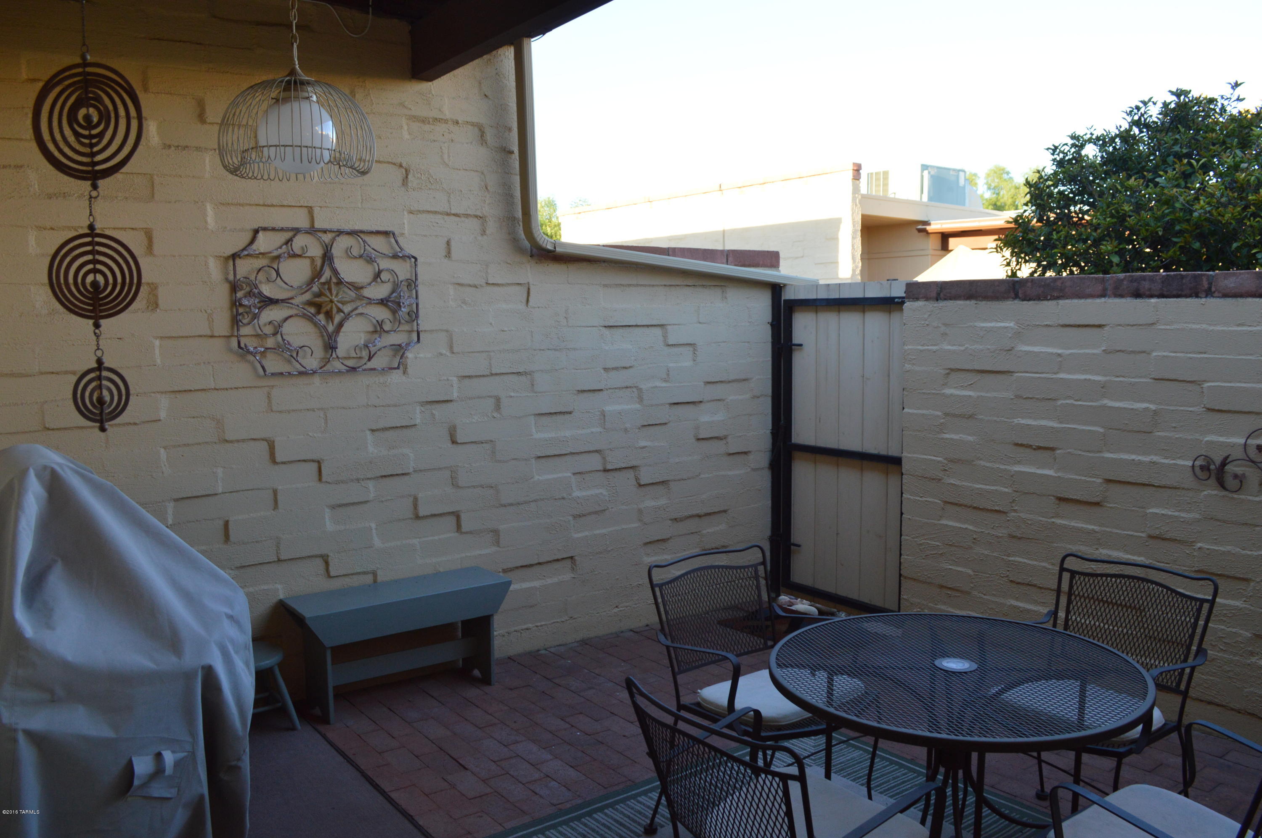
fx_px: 946
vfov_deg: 47.8
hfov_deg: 67.4
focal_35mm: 27
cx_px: 631
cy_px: 419
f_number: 6.3
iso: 400
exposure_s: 1/160
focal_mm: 18
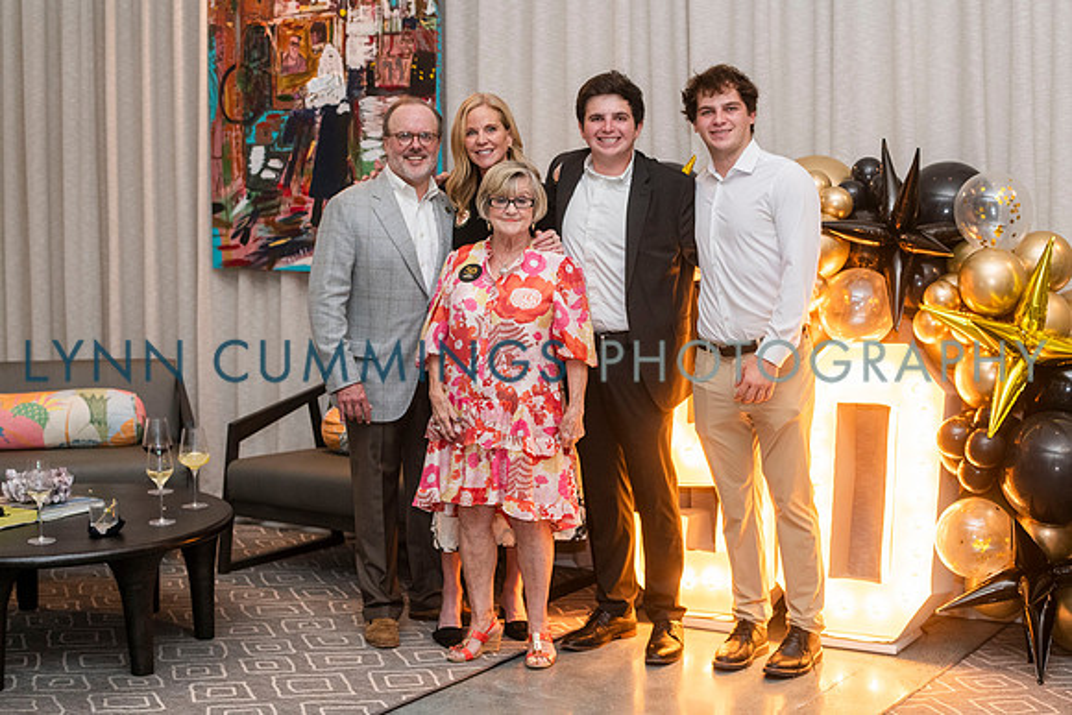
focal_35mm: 59
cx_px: 536
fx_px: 1745
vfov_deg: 23.2
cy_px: 358
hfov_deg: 34.1
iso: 1250
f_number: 4
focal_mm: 58
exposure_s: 1/100
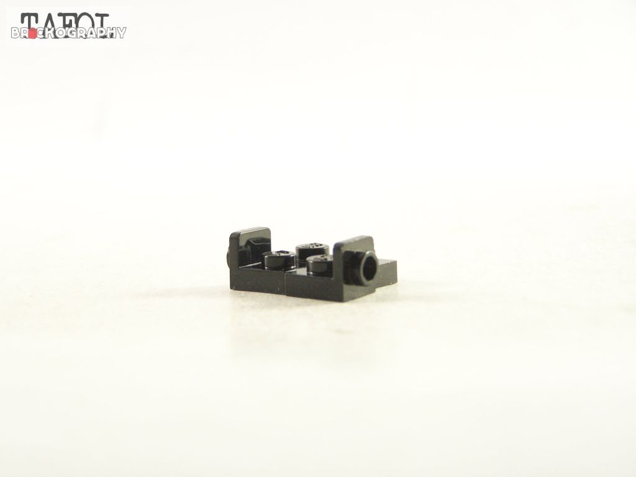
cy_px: 238
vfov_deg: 12.7
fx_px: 2150
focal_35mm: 117
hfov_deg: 16.8
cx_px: 318
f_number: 3.2
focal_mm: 19.4
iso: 200
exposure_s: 1/30
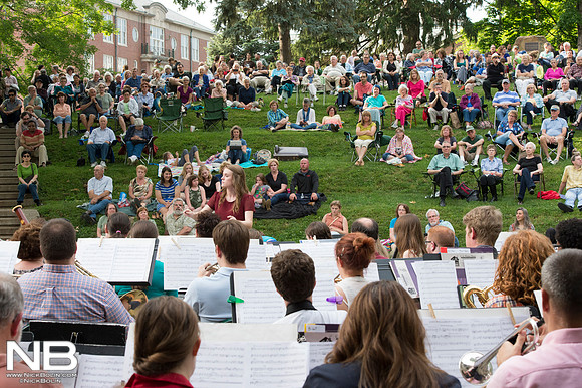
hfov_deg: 28.9
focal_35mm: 70
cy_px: 194
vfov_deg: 19.4
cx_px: 291
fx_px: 1131
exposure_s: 1/250
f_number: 10
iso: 2500
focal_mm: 70
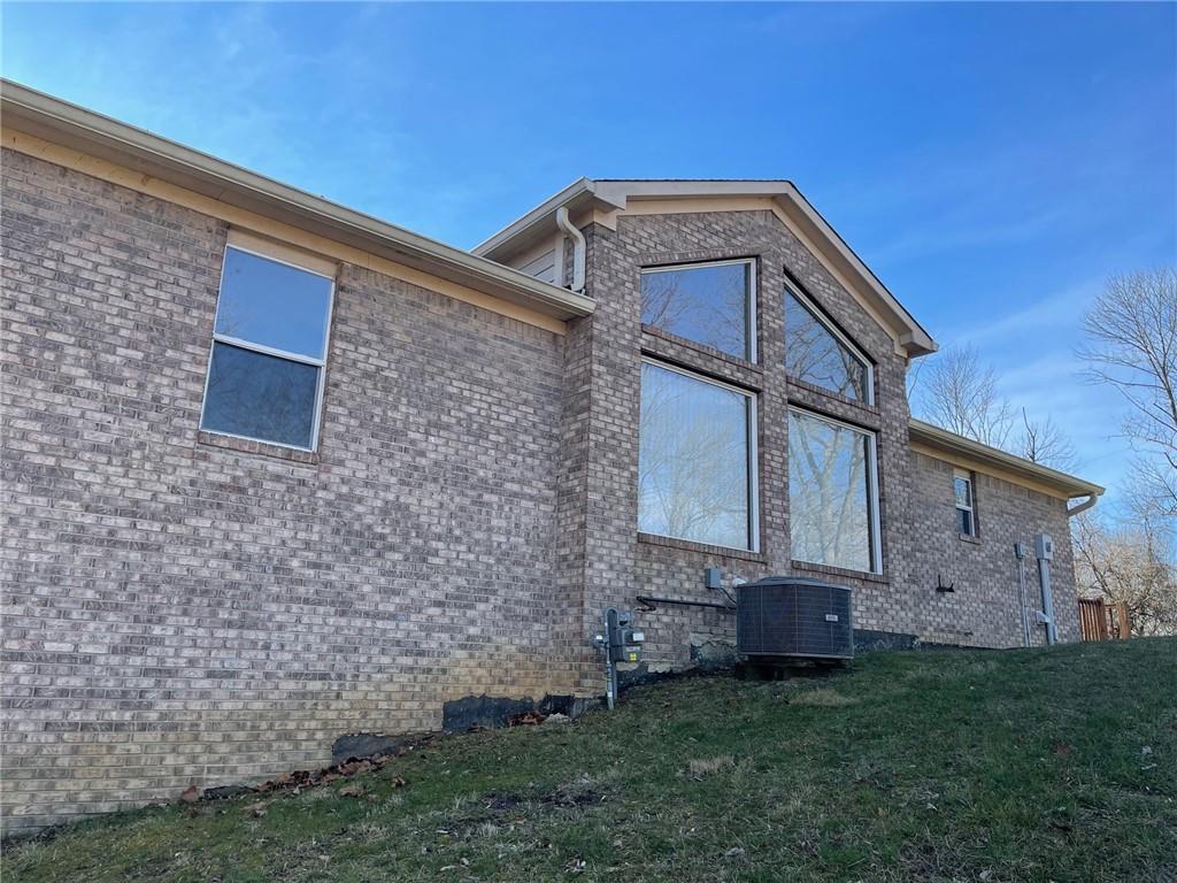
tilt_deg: +14.4
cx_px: 588
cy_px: 442
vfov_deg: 53.1
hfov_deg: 67.3
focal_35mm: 26
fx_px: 884
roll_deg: -1.7
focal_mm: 5.1
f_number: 1.6
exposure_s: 1/1456
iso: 32
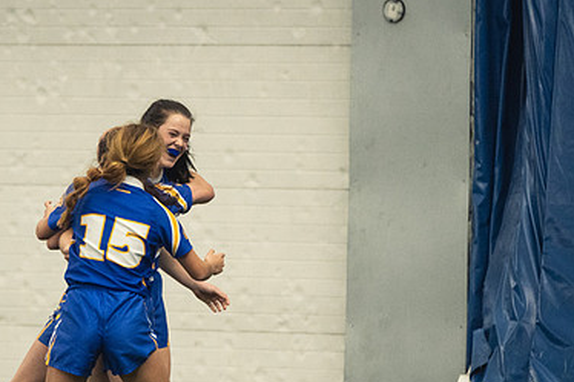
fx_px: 7411
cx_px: 149
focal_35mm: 465
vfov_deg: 3.0
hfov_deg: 4.4
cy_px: 281
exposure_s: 1/500
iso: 3600
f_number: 2.8
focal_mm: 200
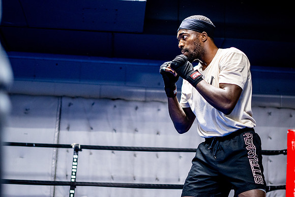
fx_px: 615
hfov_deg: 27.0
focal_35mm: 75
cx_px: 148
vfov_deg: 18.2
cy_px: 98
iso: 1600
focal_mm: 50
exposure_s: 1/500
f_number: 1.8
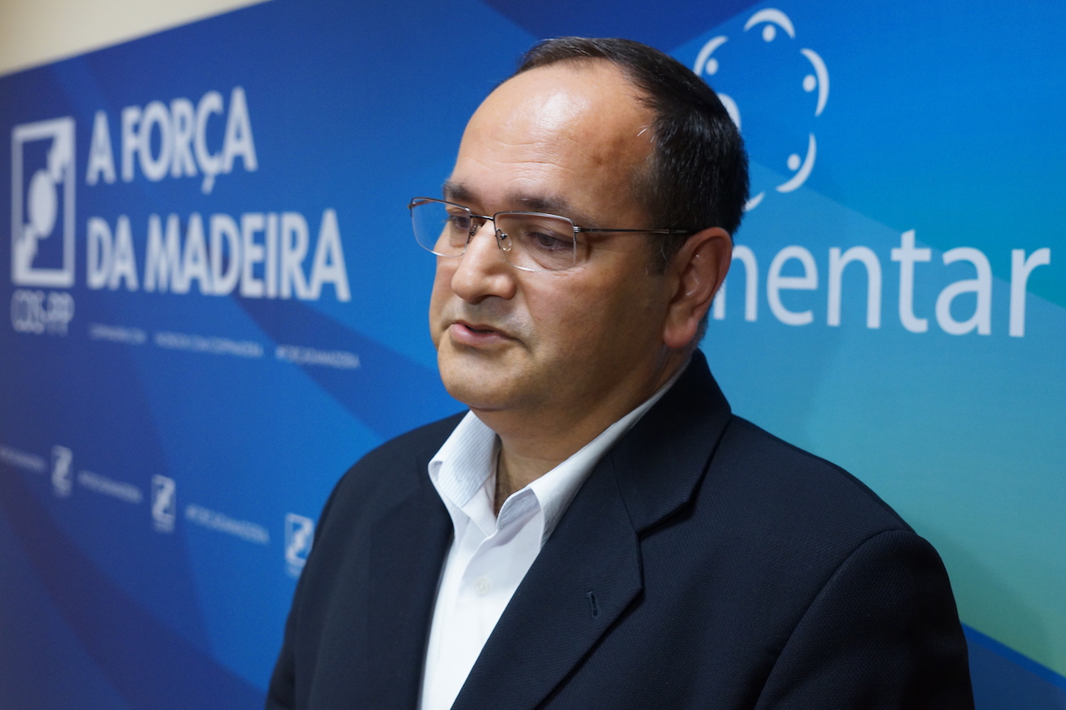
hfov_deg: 37.9
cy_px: 355
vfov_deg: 25.7
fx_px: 1554
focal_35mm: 52
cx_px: 533
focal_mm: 35
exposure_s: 1/60
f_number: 4
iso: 800
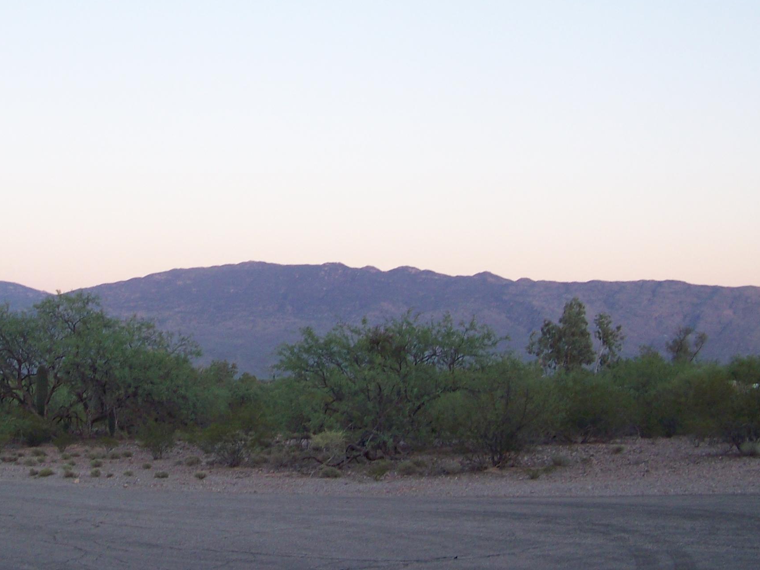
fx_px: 1383
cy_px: 225
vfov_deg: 23.2
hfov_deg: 30.2
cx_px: 181
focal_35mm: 63
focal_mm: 5.85
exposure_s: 1/30
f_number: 2.8
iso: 80
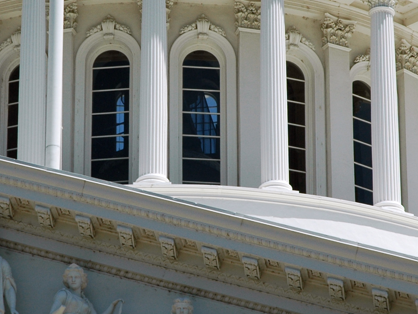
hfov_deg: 7.2
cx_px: 177
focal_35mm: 274
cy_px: 131
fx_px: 3310
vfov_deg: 5.4
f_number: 10
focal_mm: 70
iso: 250
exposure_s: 1/400
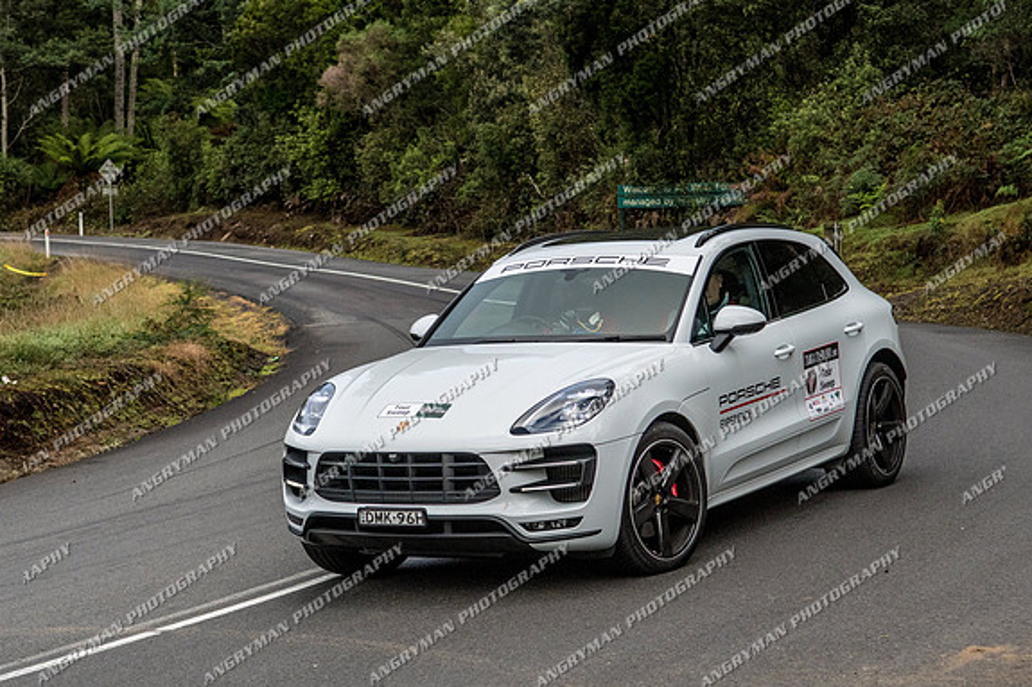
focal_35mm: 76
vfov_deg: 17.9
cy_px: 382
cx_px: 515
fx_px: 2178
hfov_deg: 26.7
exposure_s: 1/3200
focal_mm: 45
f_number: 4
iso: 800
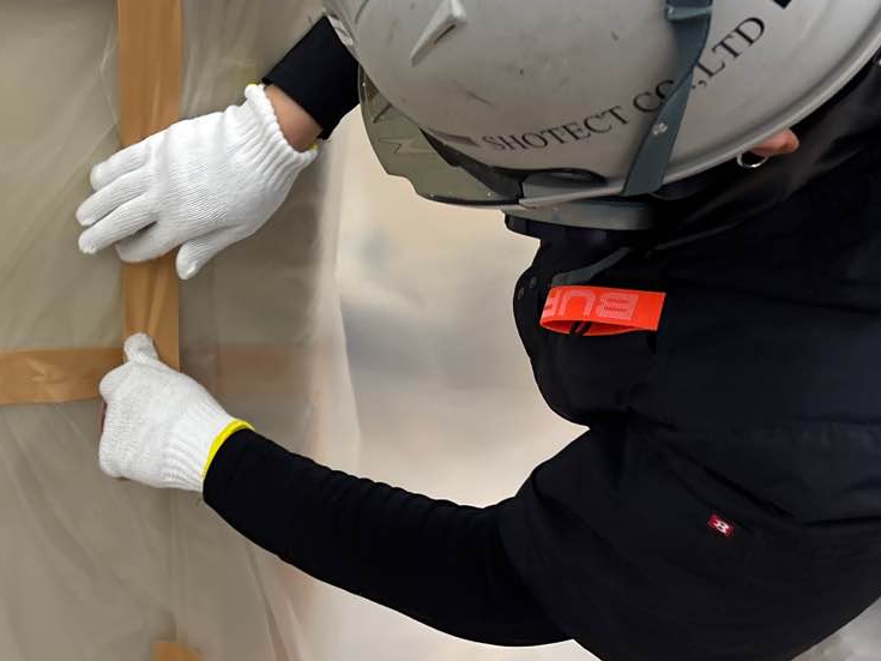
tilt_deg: -24.8
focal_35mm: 46
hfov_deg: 39.4
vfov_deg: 31.4
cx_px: 162
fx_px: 1171
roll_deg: -1.1
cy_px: 249
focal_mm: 5.96
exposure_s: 1/60
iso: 160
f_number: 1.6
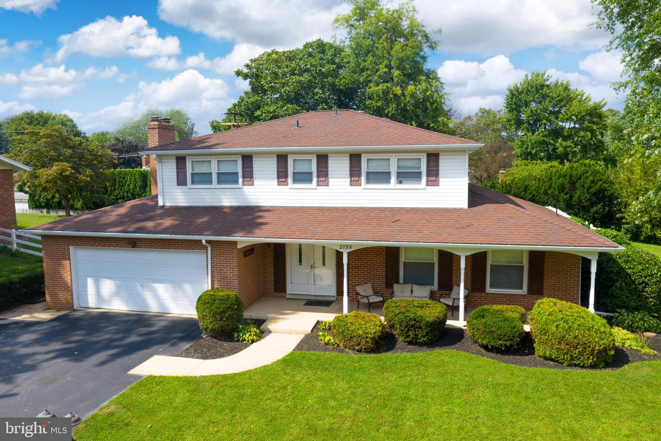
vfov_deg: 46.4
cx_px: 330
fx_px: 514
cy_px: 220
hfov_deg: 65.5
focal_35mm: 28
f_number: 5.6
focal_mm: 10.26
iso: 100
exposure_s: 1/400
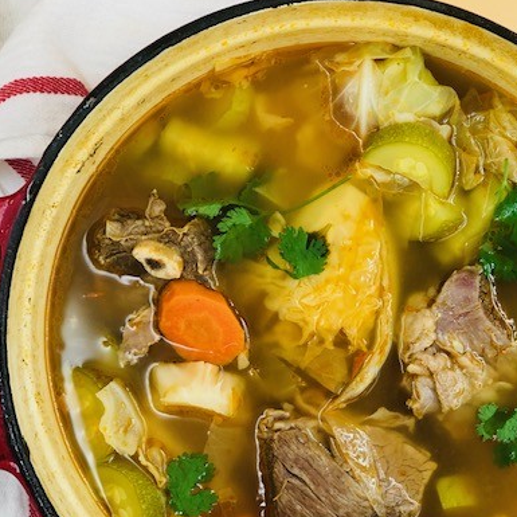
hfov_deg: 20.6
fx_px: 1419
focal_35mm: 84
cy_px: 318
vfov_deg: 20.6
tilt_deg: -88.8
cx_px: 321
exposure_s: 1/60
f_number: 2.8
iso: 20
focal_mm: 6.6
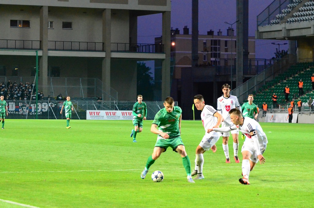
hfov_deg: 14.4
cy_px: 104
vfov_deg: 9.6
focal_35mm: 142
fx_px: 1240
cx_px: 157
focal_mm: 95
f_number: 5
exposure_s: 1/500
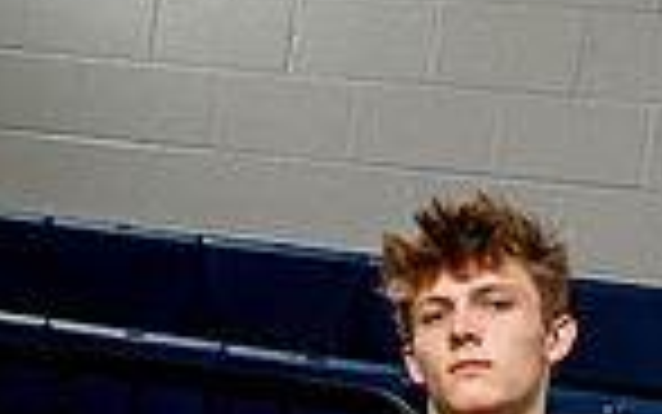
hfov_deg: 17.1
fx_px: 2202
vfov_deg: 9.7
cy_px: 940
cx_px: 446
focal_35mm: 122
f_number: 8
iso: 320
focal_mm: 39
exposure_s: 1/250
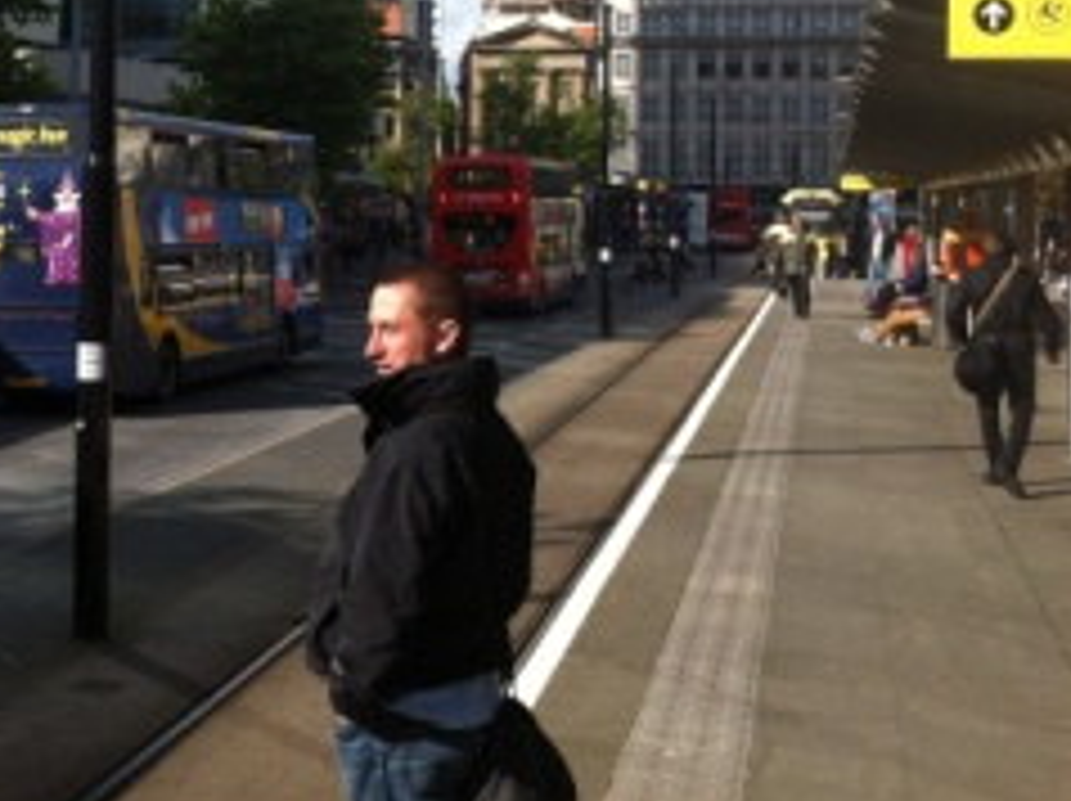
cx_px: 284
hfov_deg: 29.0
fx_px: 2040
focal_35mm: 66
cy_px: 97
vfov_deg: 21.8
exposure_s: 1/773
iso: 80
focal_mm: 3.85
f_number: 2.8
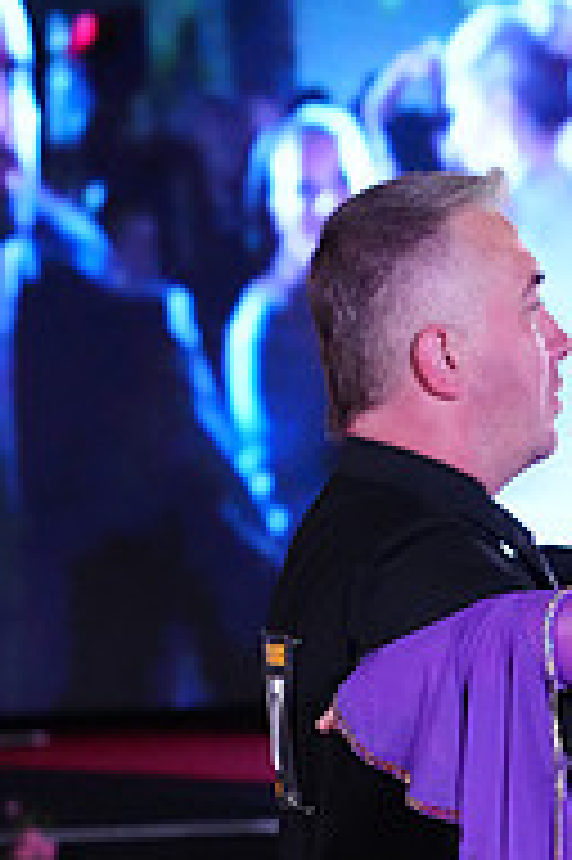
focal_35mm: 350
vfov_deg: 5.8
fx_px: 8356
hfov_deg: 3.9
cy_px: 1207
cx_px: 525
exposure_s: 1/400
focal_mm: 115
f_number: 5
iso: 6400
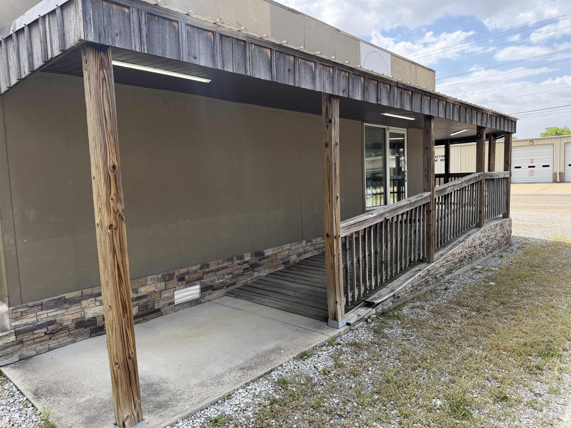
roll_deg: +3.4
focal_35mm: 24
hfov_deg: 71.6
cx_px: 286
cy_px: 214
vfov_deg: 56.8
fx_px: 396
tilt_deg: -4.7
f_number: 1.78
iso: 100
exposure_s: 1/1727
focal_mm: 6.76
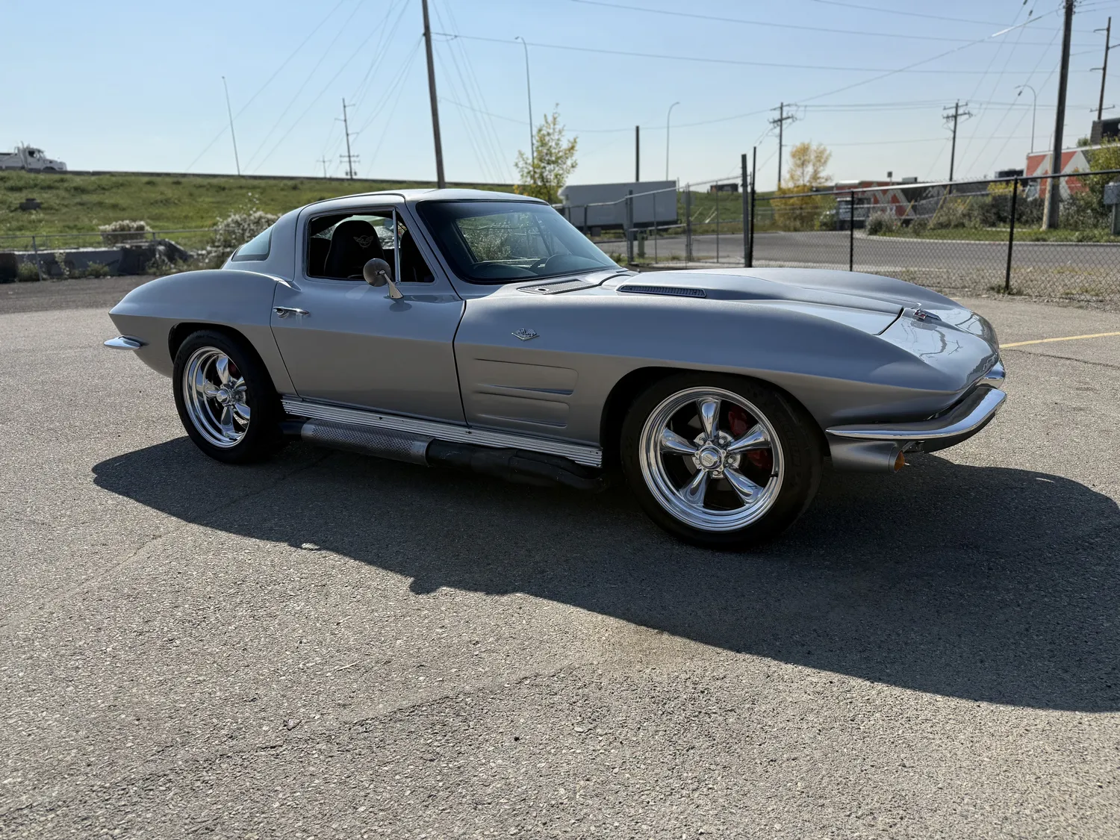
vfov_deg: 56.8
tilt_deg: -13.6
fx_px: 777
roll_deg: +2.8
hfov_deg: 71.6
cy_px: 420
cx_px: 560
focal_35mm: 24
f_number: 1.78
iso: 100
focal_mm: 6.76
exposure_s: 1/6173
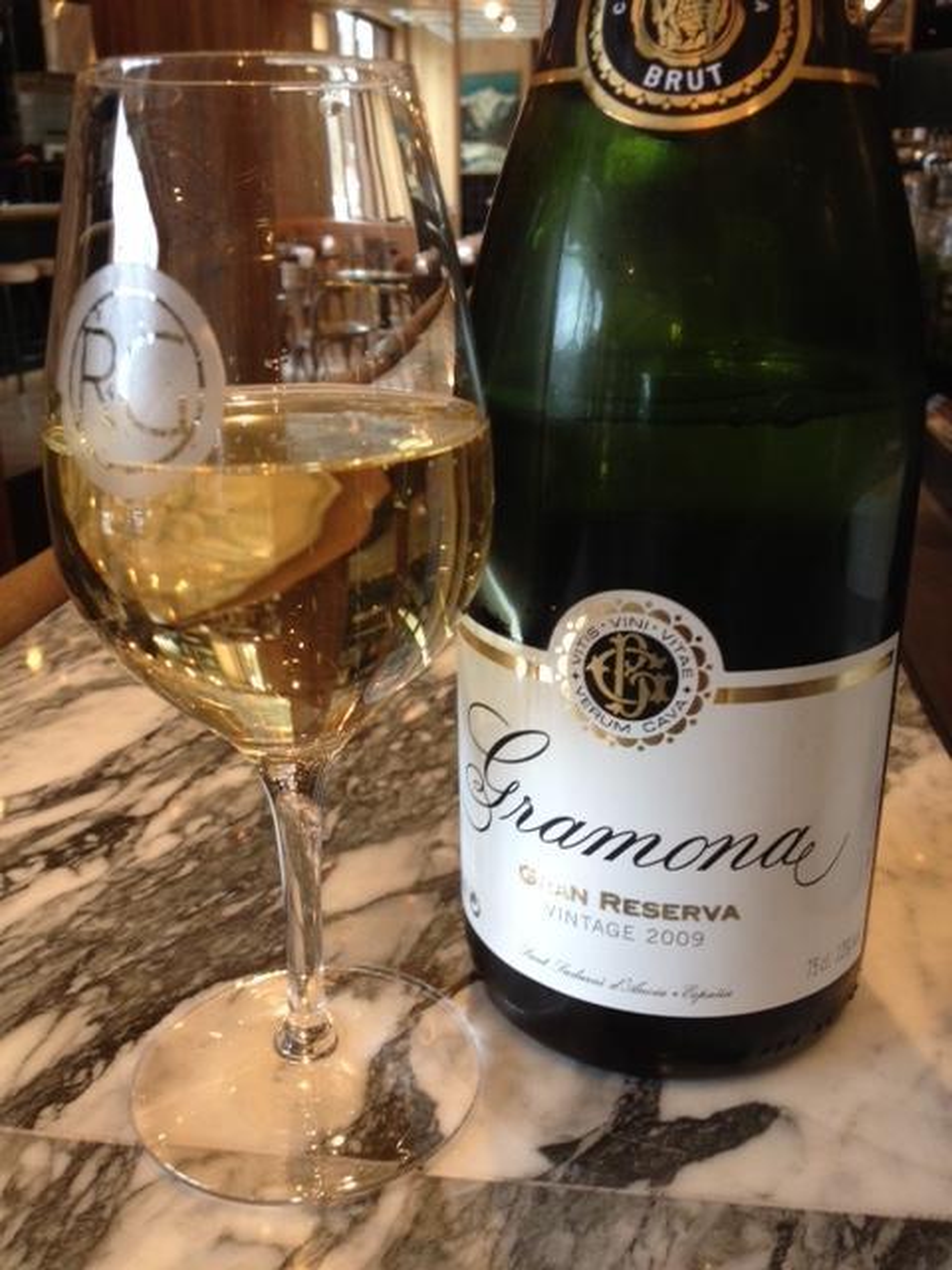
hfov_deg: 40.7
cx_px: 476
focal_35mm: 35
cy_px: 635
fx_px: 1283
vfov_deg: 52.6
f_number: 2.4
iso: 80
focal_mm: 4.28
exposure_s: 1/20
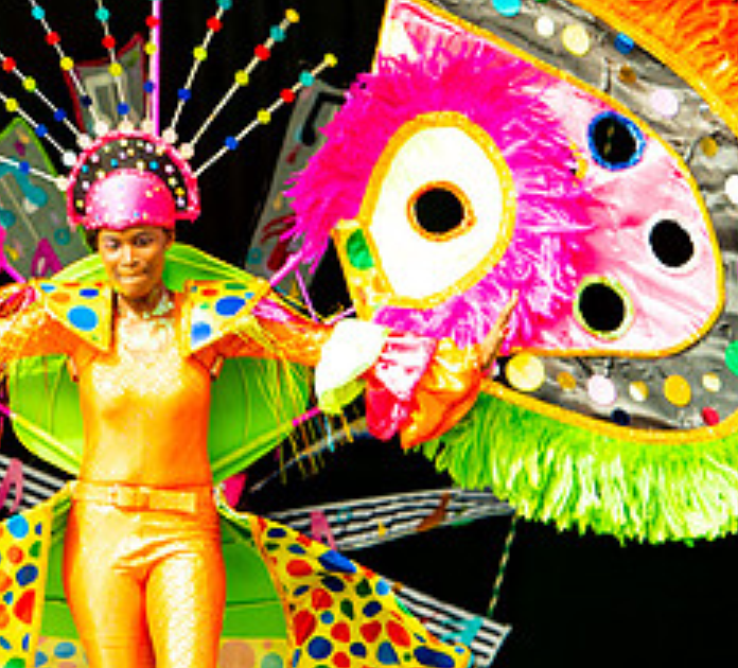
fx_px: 9202
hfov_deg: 4.6
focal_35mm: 400
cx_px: -76
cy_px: 233
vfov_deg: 4.2
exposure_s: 1/200
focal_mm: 135
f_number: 5.6
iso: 160
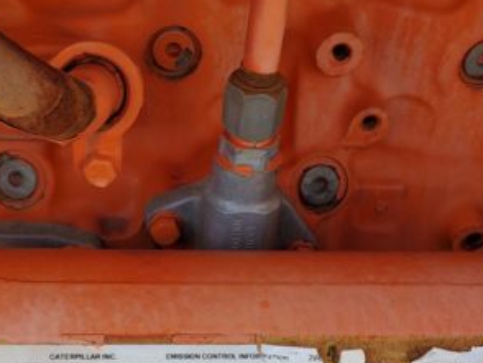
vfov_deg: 26.9
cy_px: 304
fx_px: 740
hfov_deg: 36.0
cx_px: 184
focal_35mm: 53
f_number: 2.4
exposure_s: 1/838
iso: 50
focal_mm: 4.3
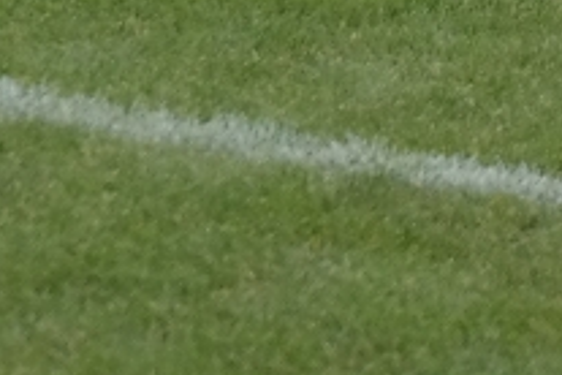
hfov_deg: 3.5
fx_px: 9288
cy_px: -1049
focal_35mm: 595
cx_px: 589
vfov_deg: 2.3
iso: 200
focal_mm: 50
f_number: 4
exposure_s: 1/125
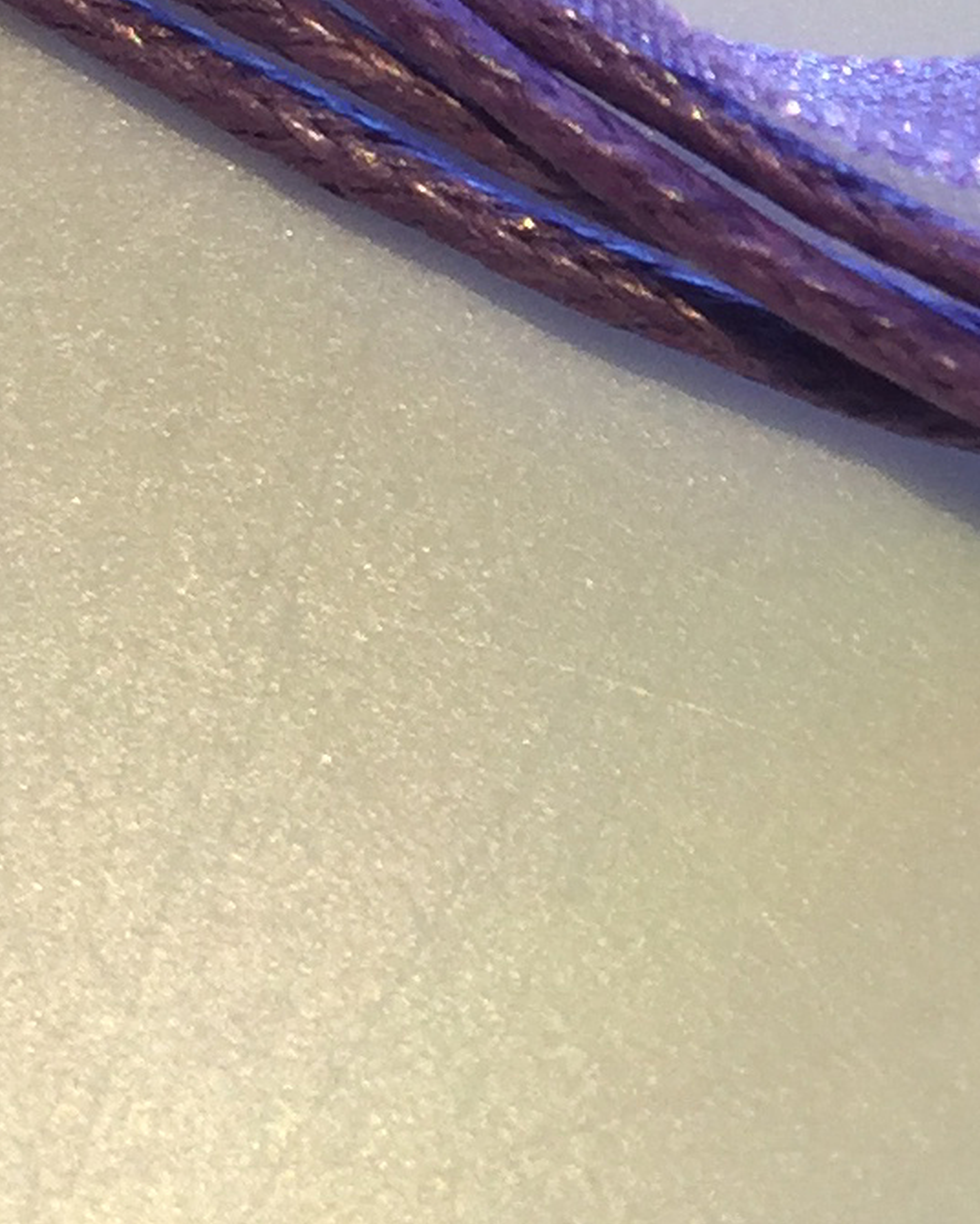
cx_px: 1646
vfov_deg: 13.8
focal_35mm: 138
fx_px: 5003
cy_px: 113
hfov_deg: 10.6
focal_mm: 4.15
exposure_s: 1/50
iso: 40
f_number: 2.2
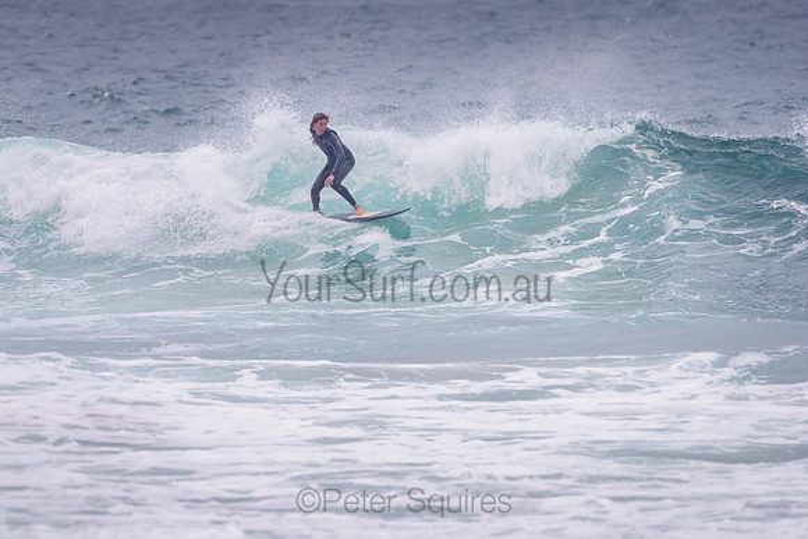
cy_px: 203
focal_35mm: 623
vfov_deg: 2.2
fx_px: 13979
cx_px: 306
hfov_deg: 3.3
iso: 720
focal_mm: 500
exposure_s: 1/2000
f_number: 5.6
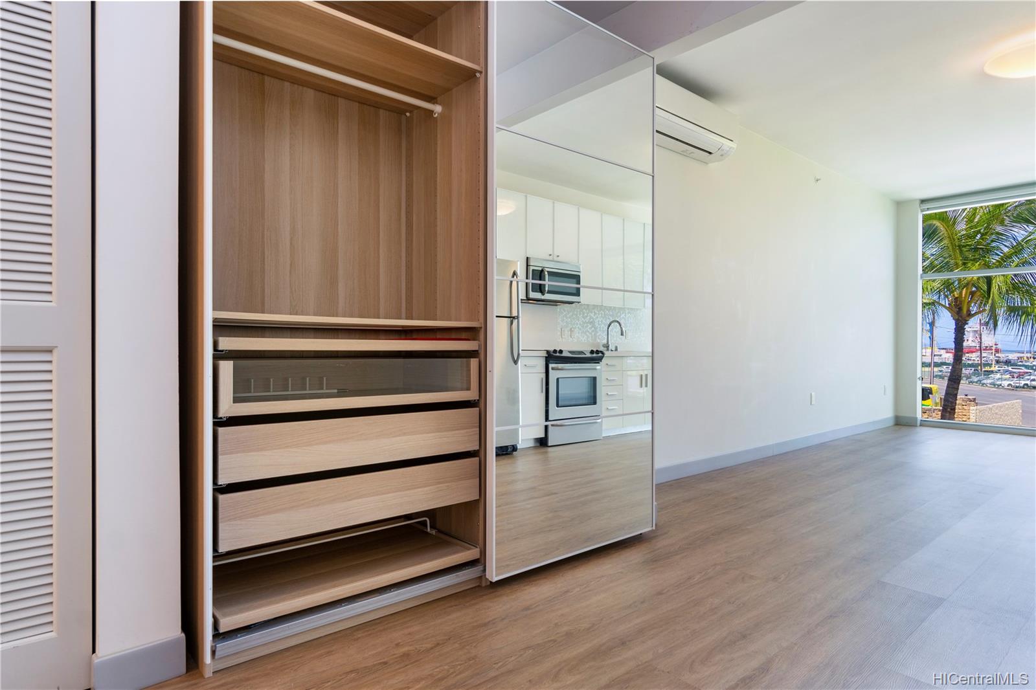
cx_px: 518
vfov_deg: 63.2
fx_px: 561
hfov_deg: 85.4
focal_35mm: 20
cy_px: 345
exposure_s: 1/20
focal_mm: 13
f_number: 8
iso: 160
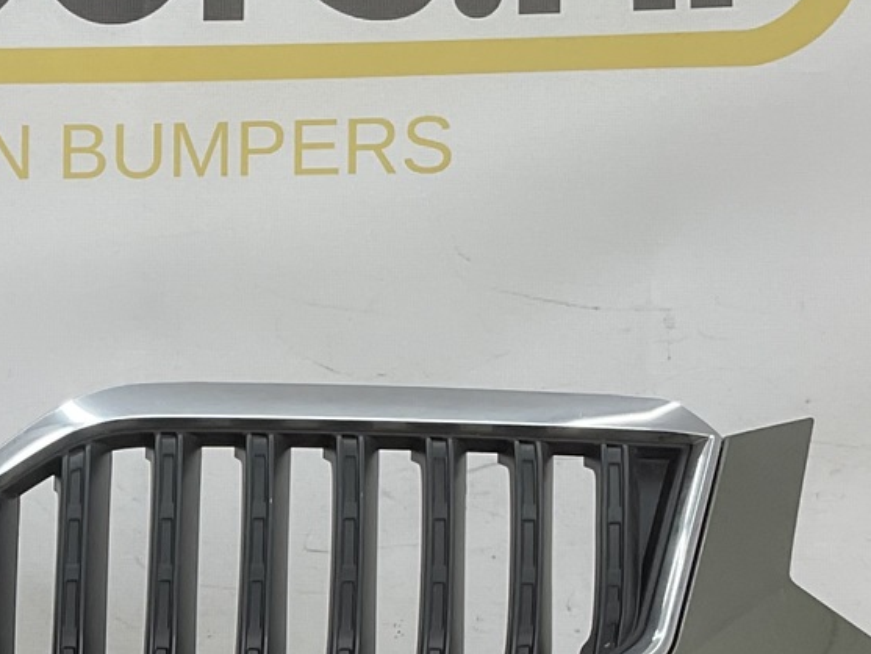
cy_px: 789
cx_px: -67
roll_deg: -1.8
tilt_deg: -11.4
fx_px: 2643
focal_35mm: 105
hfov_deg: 18.1
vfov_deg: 13.7
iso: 16
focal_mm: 3
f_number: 1.8
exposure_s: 1/116
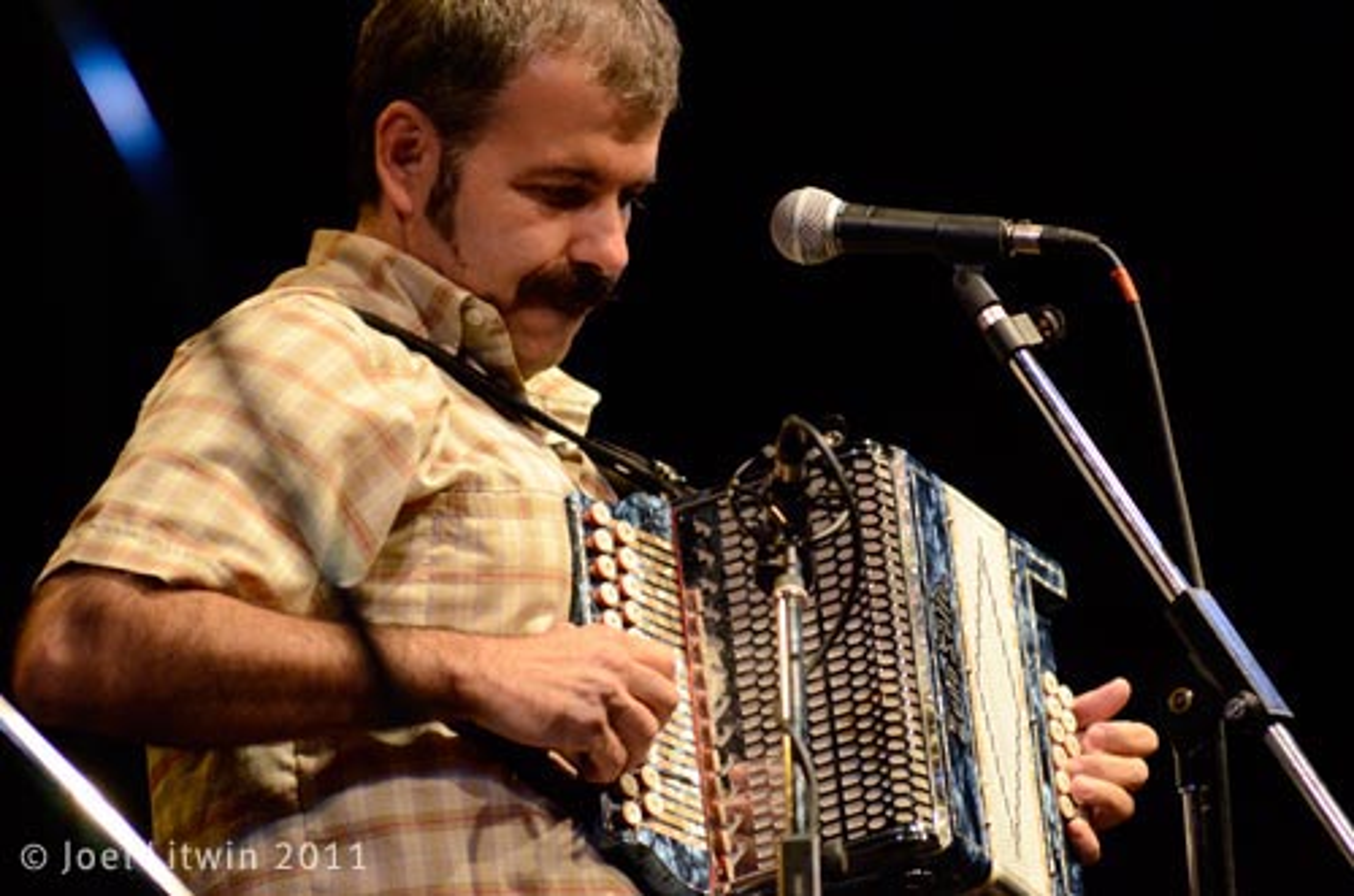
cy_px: 448
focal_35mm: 300
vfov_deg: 4.6
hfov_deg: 6.9
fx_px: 11258
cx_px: 677
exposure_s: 1/800
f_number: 2.8
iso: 4000
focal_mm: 200
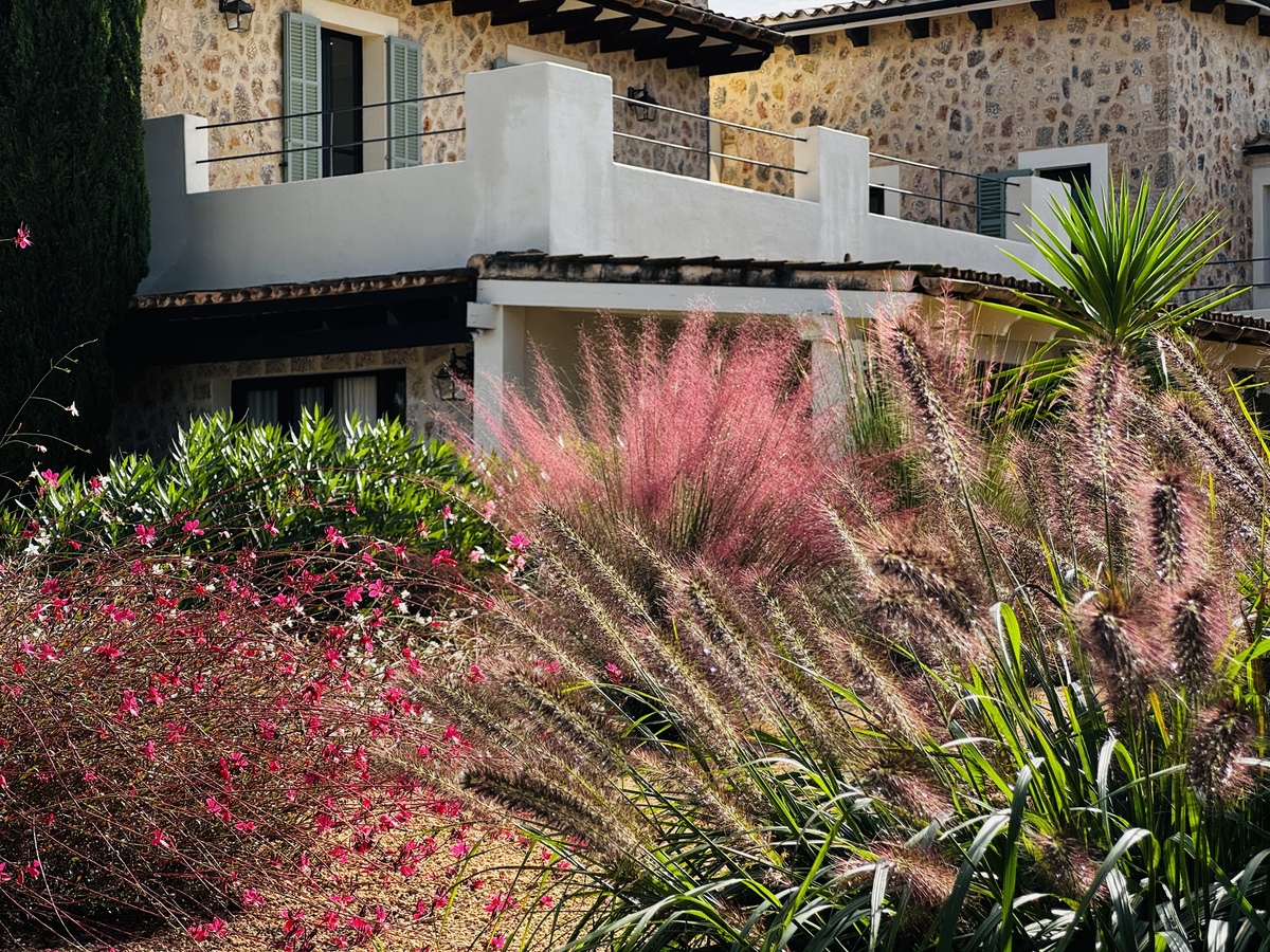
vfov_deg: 19.1
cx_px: 635
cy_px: 476
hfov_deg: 25.3
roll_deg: +0.3
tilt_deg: +2.1
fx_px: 2825
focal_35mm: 77
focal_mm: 9
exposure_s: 1/541
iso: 25
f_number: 2.8
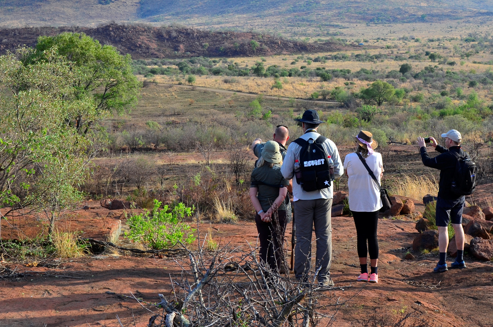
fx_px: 775
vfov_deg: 23.7
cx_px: 316
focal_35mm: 57
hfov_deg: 35.1
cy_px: 103
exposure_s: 1/250
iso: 200
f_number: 8
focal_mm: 27
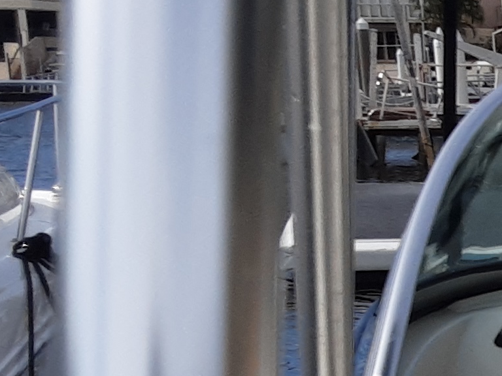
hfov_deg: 13.9
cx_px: 1018
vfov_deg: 12.1
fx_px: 1726
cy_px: 482
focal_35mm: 119
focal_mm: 2.9
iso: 40
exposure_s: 1/2342
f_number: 1.9
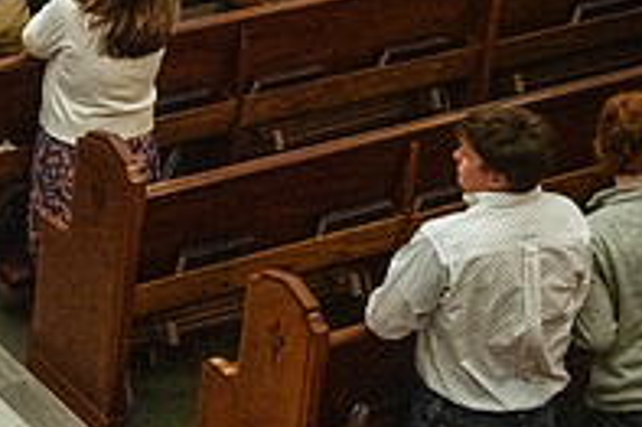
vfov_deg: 8.7
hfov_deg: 12.6
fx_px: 2780
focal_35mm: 156
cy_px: 28
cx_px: -261
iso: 5000
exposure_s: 1/60
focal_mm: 53
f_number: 9
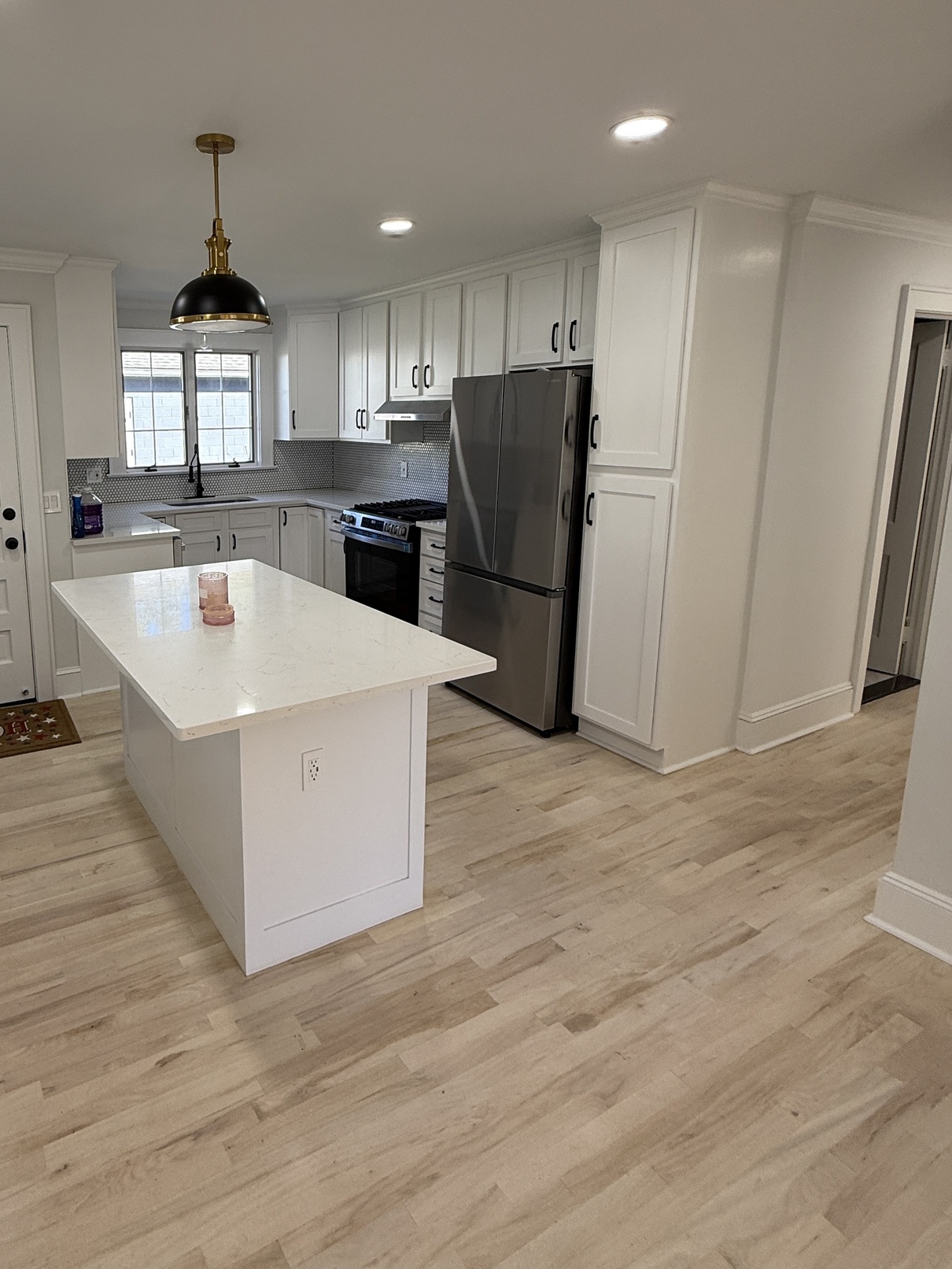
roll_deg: +0.2
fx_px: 733
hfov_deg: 63.4
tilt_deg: -11.4
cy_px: 548
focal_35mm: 20
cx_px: 279
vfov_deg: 81.3
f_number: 2.2
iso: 80
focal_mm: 2.22
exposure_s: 1/99
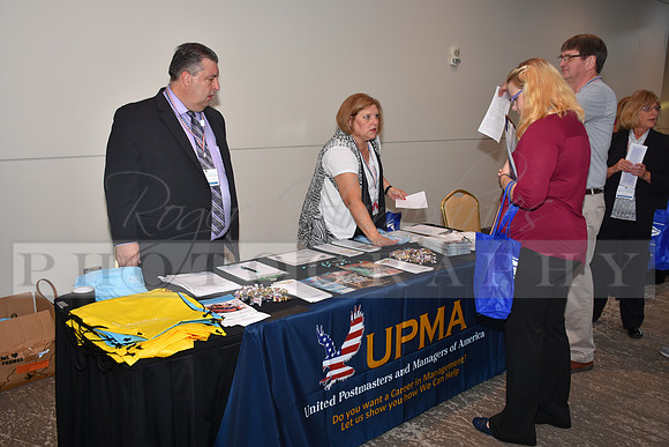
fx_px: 558
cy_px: 224
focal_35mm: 30
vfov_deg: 43.6
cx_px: 334
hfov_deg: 61.9
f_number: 5
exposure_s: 1/60
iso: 200
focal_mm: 20
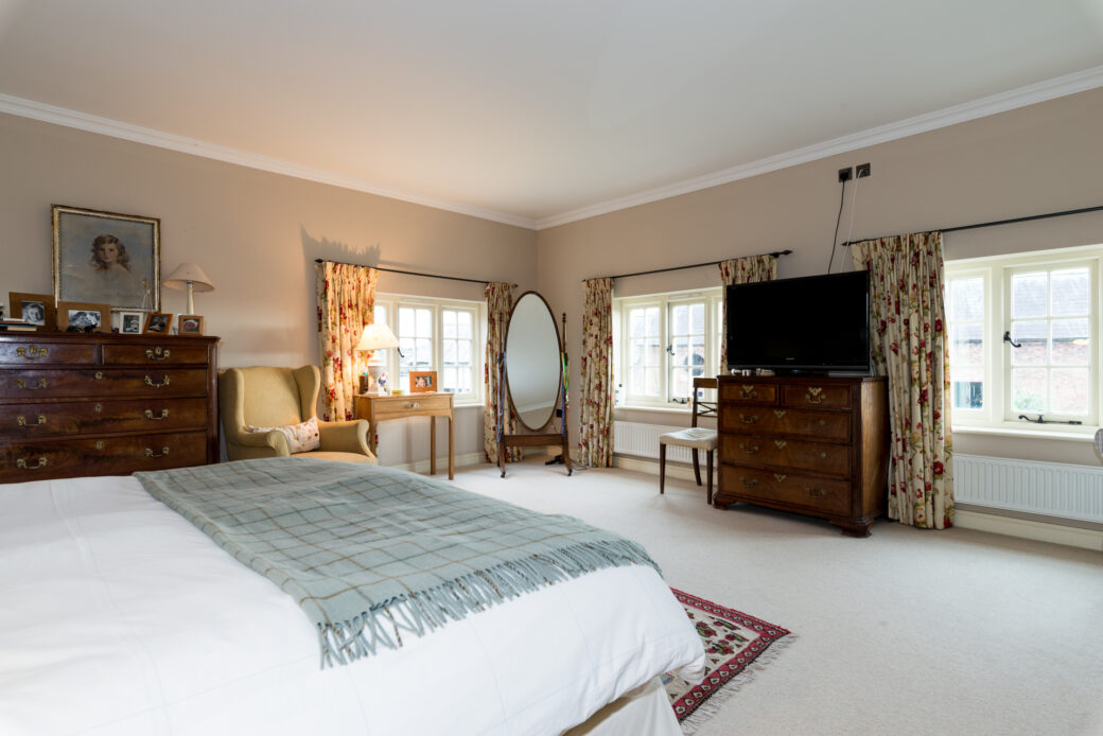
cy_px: 368
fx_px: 552
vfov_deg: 67.4
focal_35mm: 18
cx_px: 552
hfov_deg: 90.0
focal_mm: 18
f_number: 9
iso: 100
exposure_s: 1/1.25
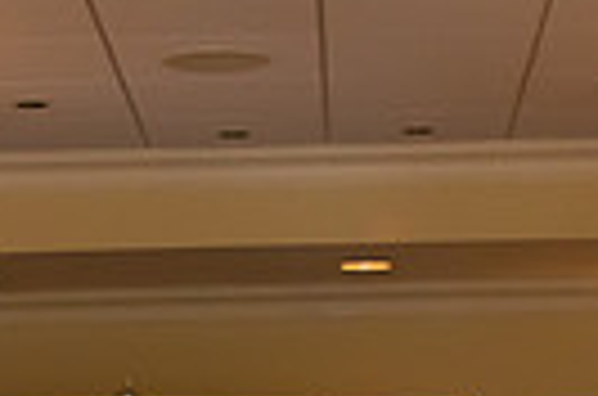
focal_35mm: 177
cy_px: 745
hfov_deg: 11.6
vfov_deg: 7.5
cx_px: 243
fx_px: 2936
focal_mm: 27
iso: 1250
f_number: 3.2
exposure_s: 1/160
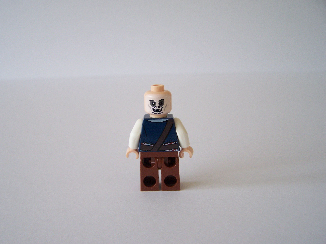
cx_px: 163
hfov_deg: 49.0
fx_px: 358
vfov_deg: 37.7
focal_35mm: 38
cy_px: 122
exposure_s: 1/45
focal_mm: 6.3
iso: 200
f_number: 2.8
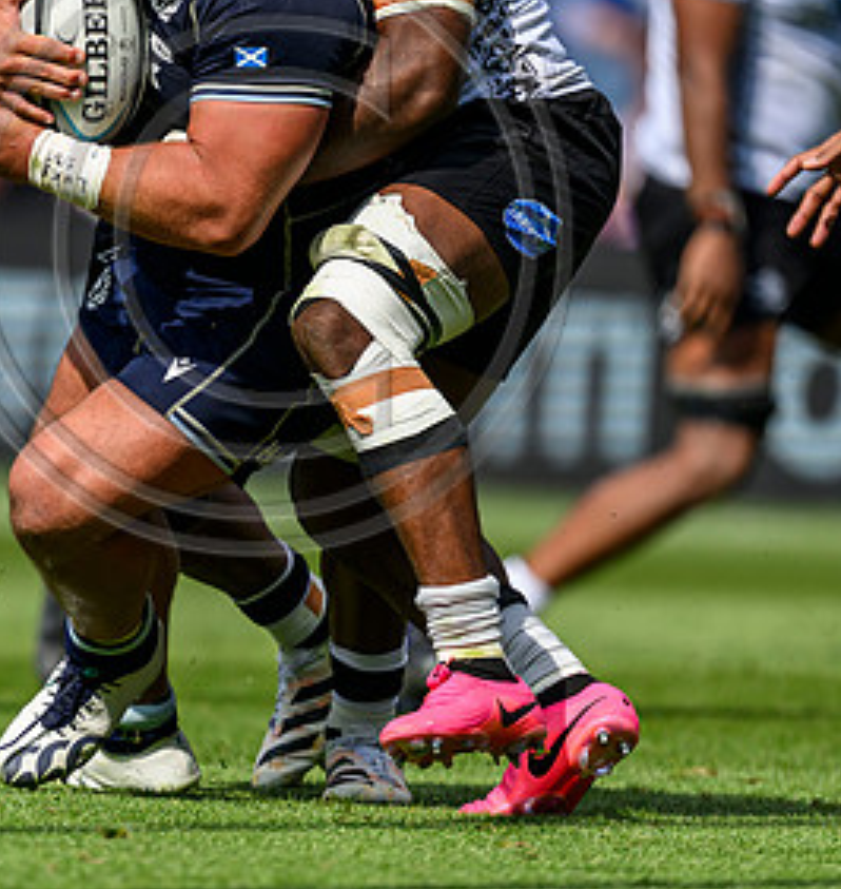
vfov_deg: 1.8
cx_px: 88
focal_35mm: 1005
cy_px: 375
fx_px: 28414
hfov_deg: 1.7
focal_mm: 400
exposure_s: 1/4000
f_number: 2.8
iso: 250
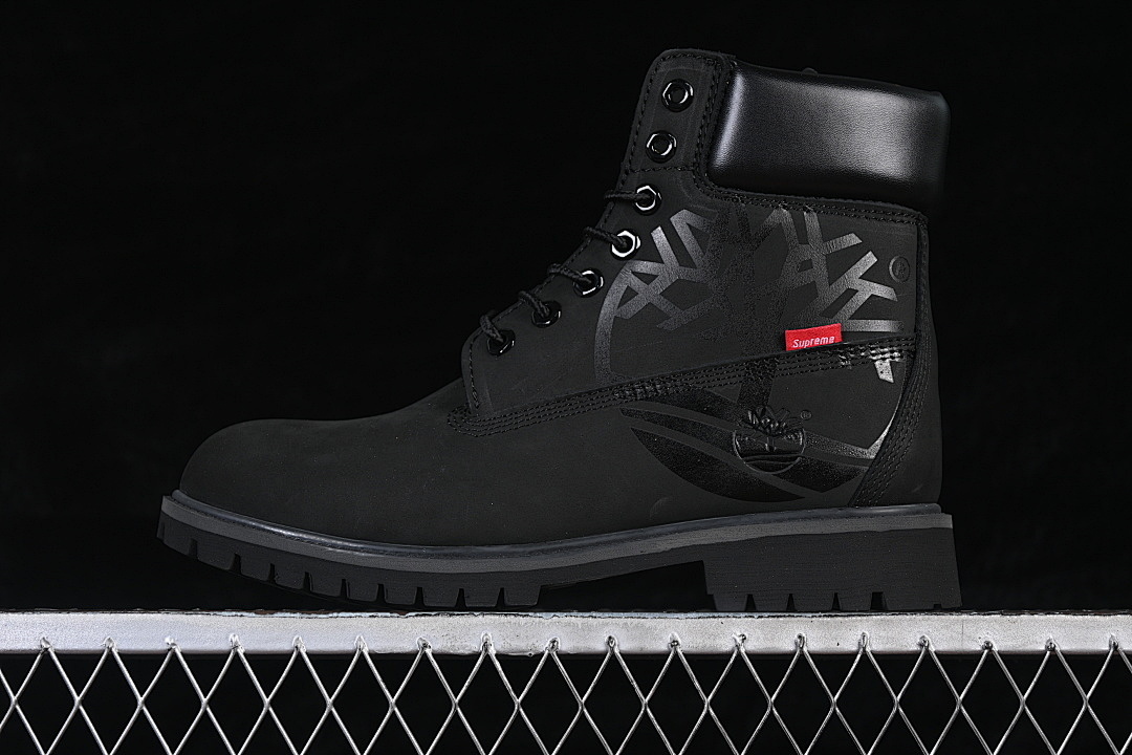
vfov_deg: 18.2
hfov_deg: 27.0
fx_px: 2358
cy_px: 378
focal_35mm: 75
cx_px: 566
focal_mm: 50
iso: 160
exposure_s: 1/60
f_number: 6.3
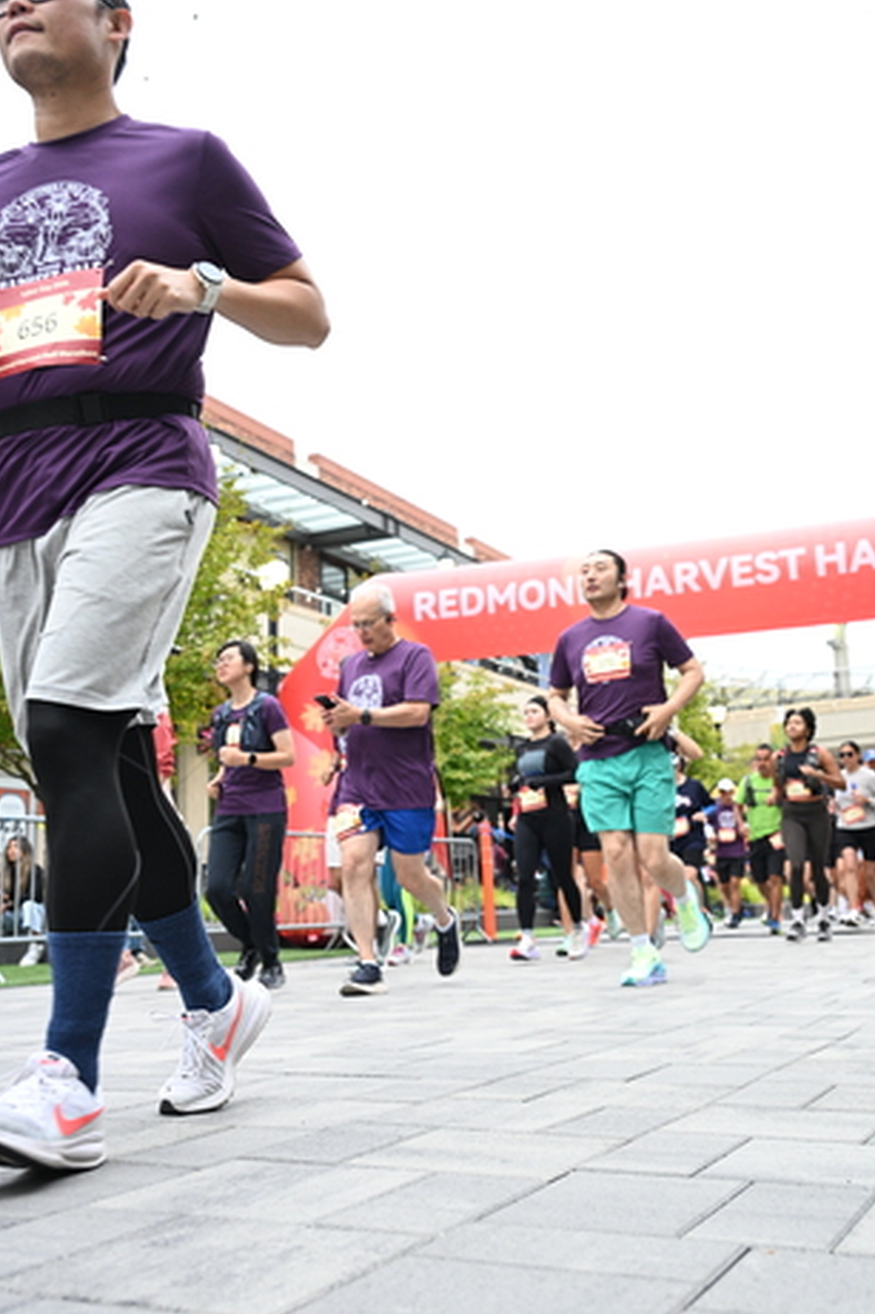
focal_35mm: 37
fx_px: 1350
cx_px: 509
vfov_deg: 51.9
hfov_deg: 35.8
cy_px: 638
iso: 2000
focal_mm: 31
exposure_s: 1/640
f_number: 4
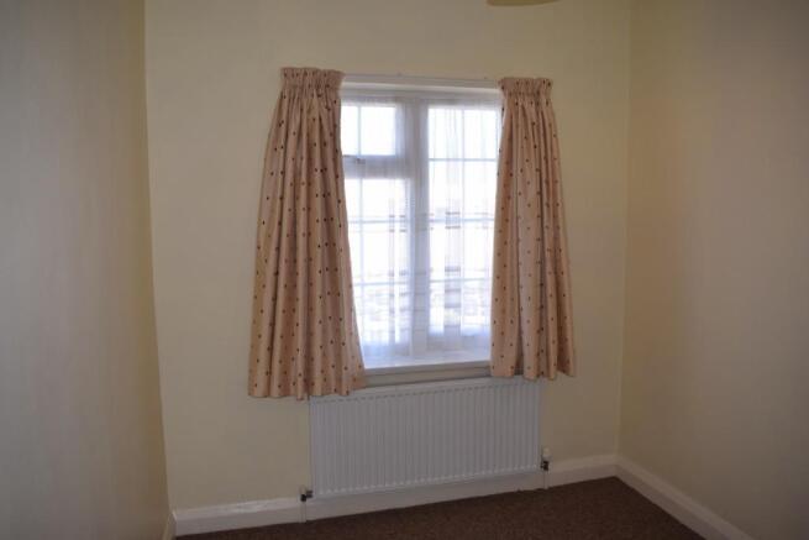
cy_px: 270
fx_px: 607
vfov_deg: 48.0
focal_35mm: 27
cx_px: 404
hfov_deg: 67.4
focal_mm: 18
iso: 220
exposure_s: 1/125
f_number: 5.6
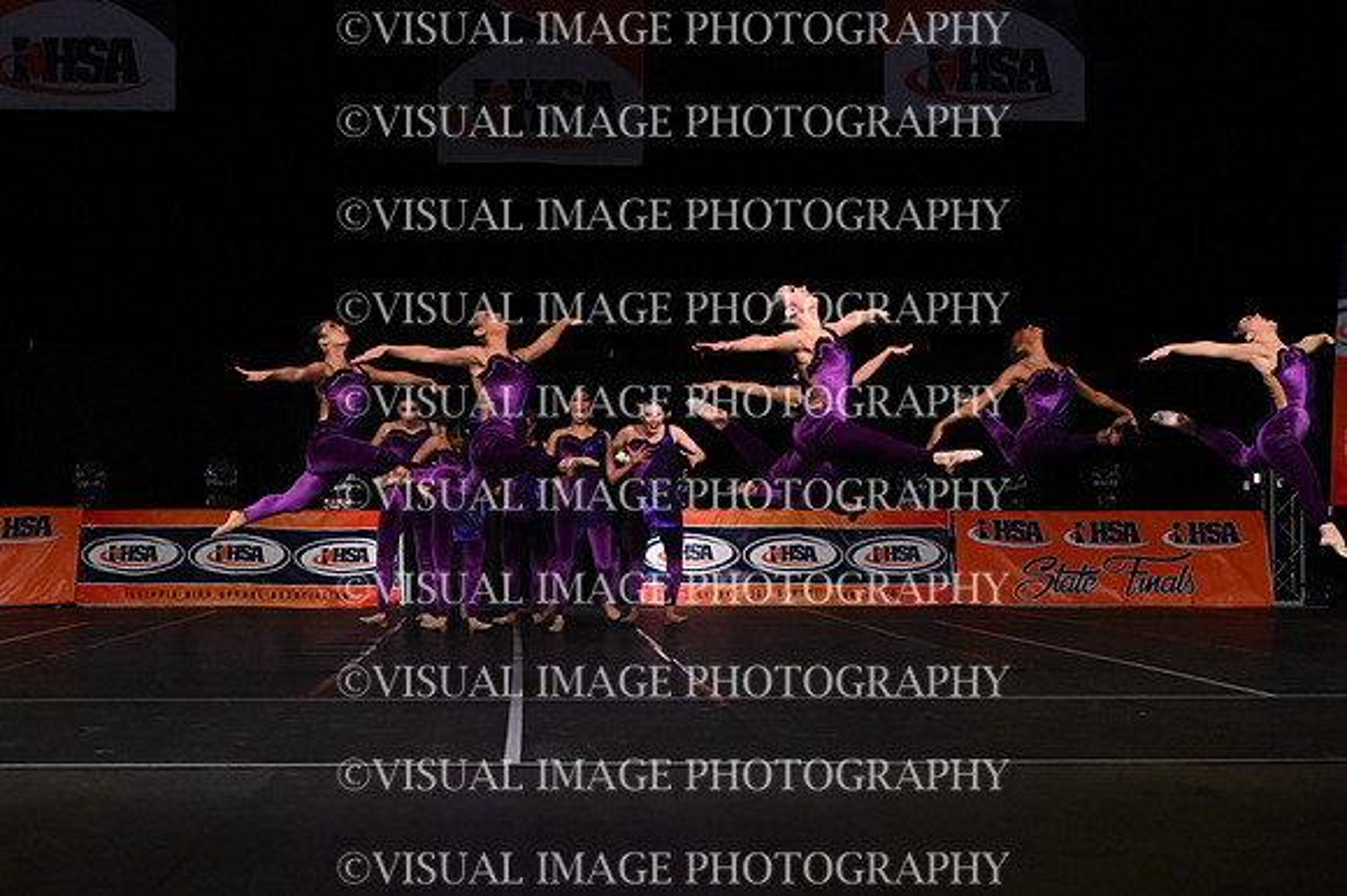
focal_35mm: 73
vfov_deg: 18.6
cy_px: 448
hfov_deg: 27.7
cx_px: 674
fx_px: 2730
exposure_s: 1/1000
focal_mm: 49
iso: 8000
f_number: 4
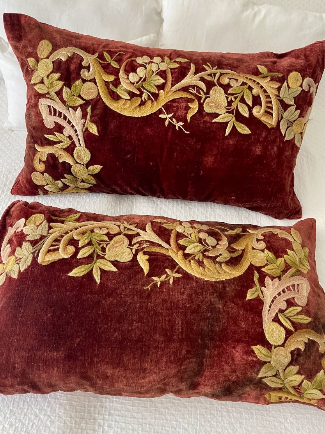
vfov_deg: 65.3
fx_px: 338
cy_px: 217
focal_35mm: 27
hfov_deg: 51.3
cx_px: 158
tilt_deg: -61.7
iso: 200
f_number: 1.6
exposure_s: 1/60
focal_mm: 5.1
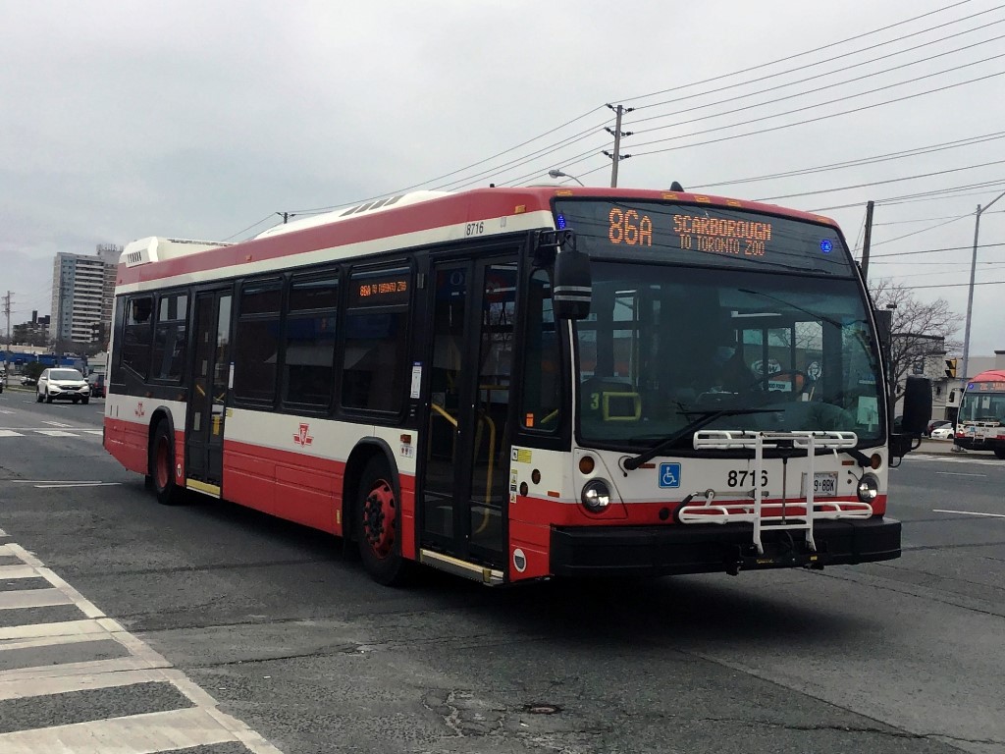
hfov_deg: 58.4
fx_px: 900
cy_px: 377
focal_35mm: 31
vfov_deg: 45.4
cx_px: 502
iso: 25
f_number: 2.4
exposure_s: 1/1852
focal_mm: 3.3
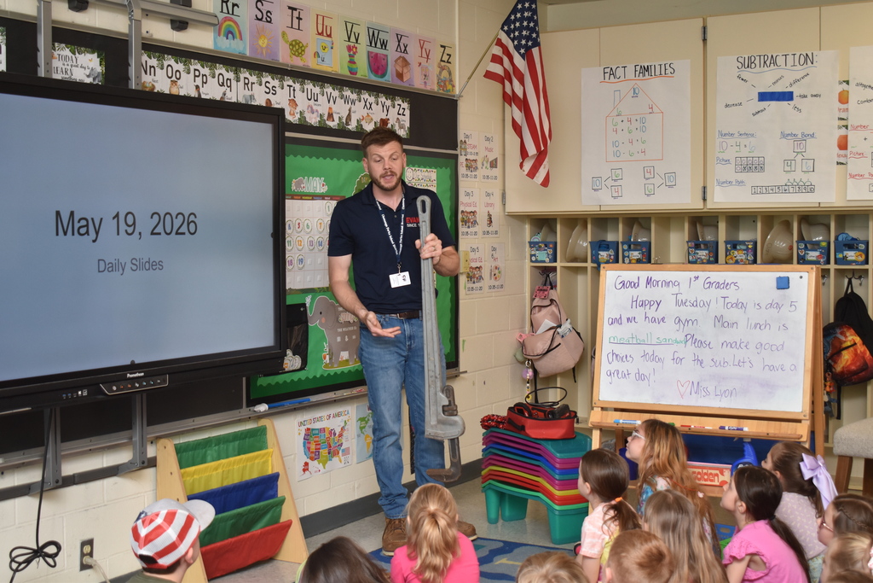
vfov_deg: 26.5
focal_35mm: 51
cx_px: 436
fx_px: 1237
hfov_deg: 38.9
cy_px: 292
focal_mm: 34
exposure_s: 1/125
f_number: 4.5
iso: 500
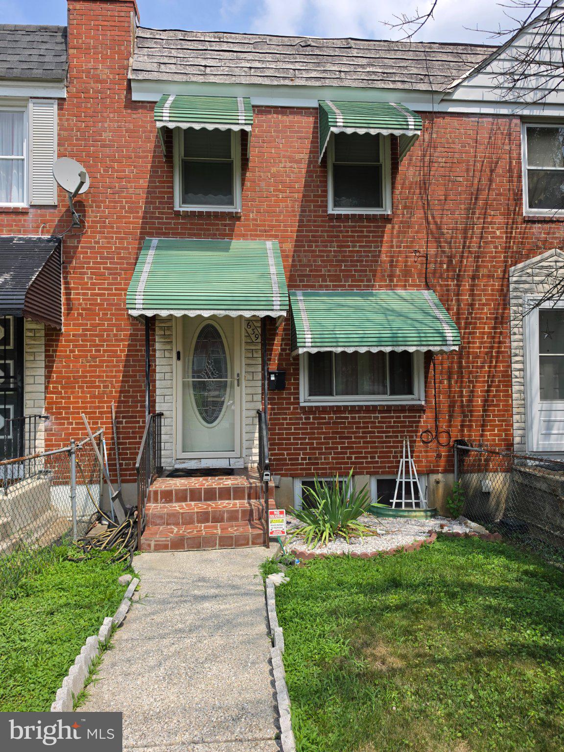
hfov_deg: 58.9
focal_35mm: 23
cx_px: 282
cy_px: 376
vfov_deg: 73.9
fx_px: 500
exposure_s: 1/6571
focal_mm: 6.5
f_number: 1.4
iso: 64
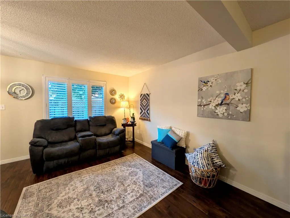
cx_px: 145
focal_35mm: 12
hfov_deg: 110.5
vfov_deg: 94.6
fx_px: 101
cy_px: 109
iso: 69
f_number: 1.7
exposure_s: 1/24
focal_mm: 2.02
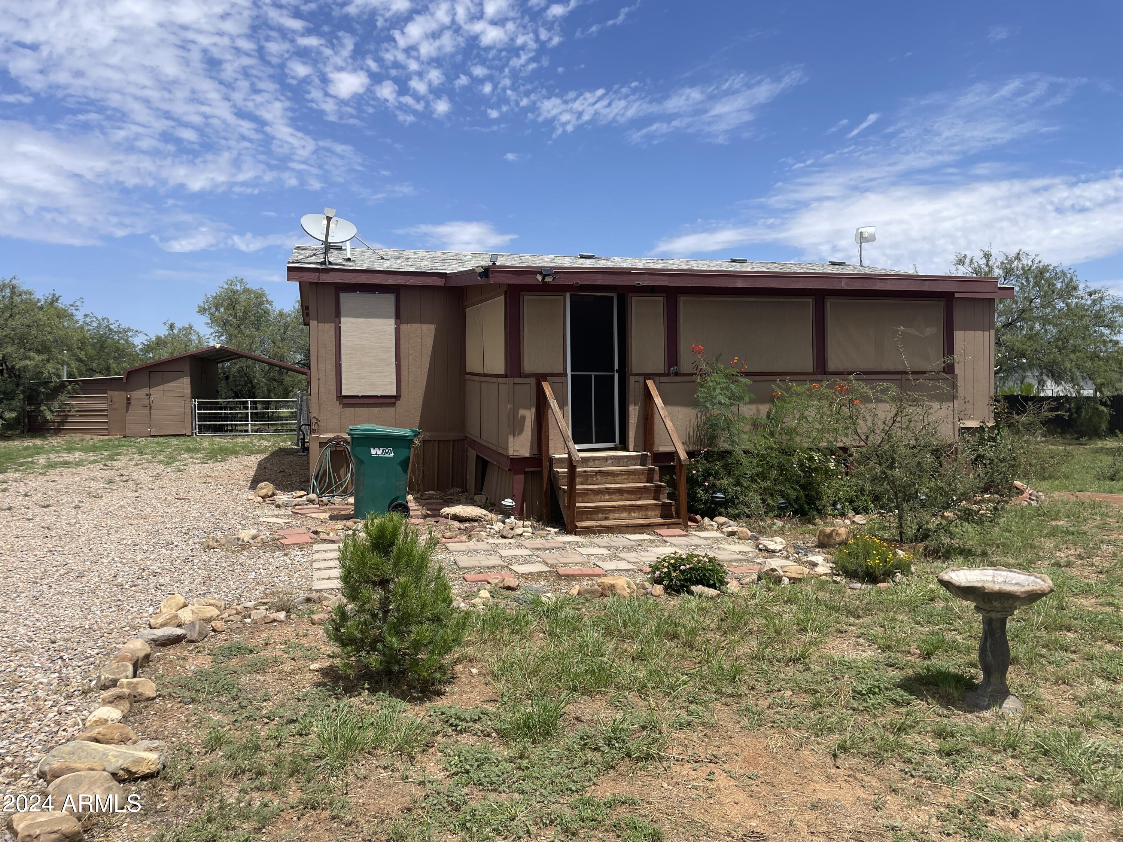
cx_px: 562
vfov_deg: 53.1
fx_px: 843
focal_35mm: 26
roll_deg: +1.2
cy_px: 421
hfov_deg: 67.3
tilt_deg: -1.4
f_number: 1.6
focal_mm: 4.2
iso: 32
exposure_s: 1/3861
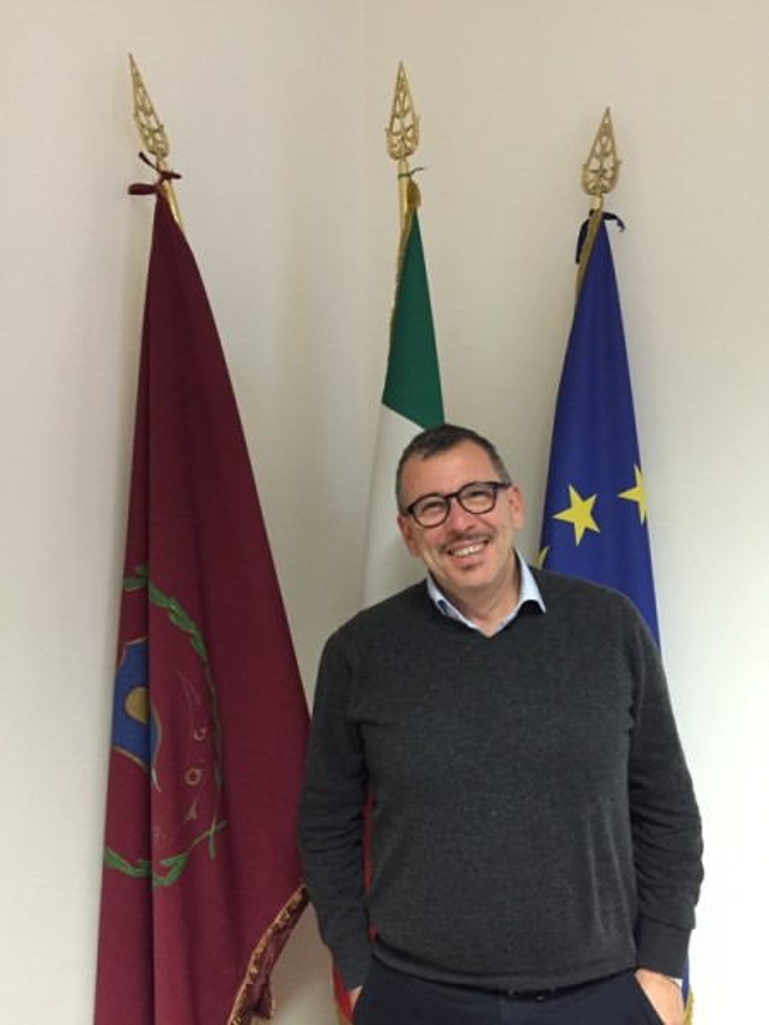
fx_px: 859
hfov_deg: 48.2
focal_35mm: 29
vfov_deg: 61.7
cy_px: 512
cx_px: 384
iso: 400
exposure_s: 1/17
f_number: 2.2
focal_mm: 4.15
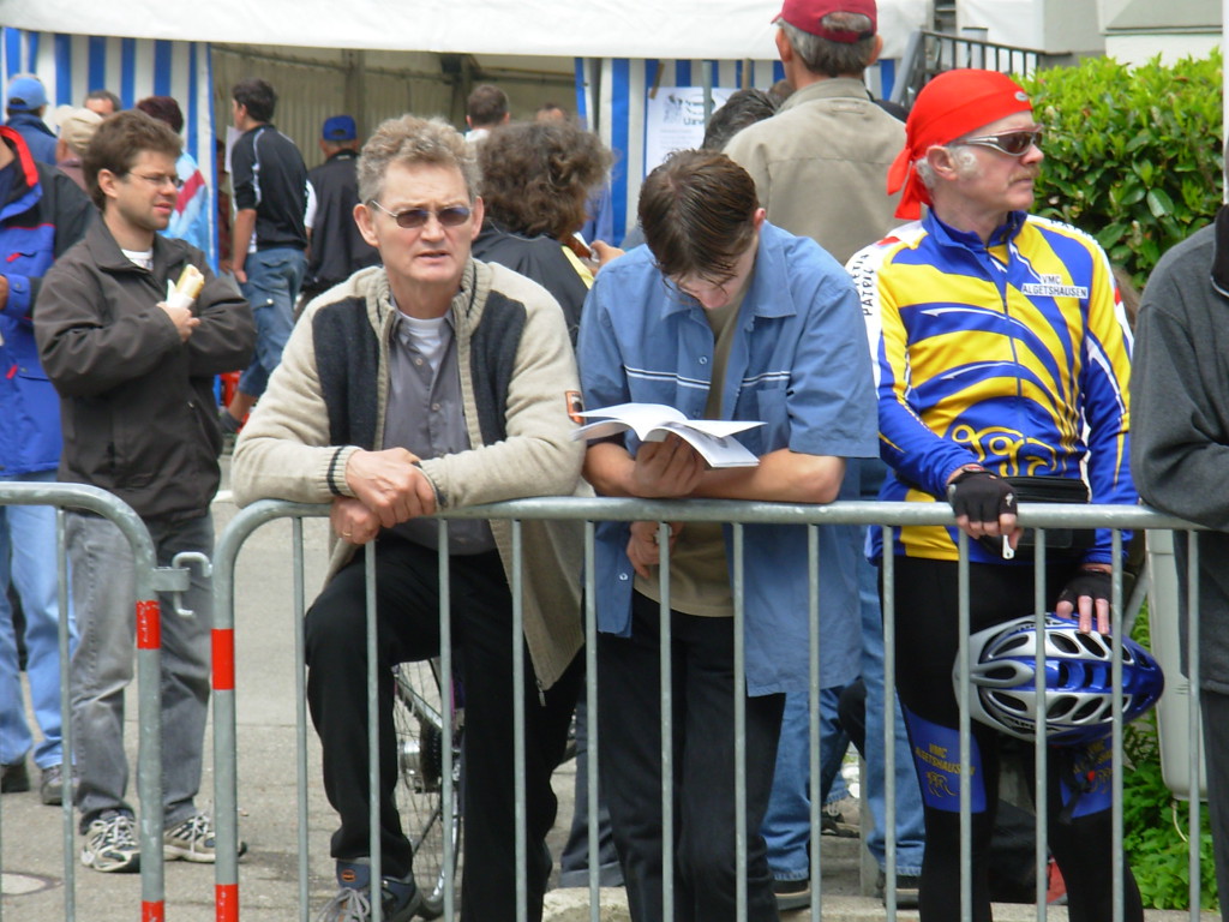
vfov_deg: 8.2
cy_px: 461
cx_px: 614
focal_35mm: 180
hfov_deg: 11.0
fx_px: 6391
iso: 50
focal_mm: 29.8
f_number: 5
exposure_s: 1/176
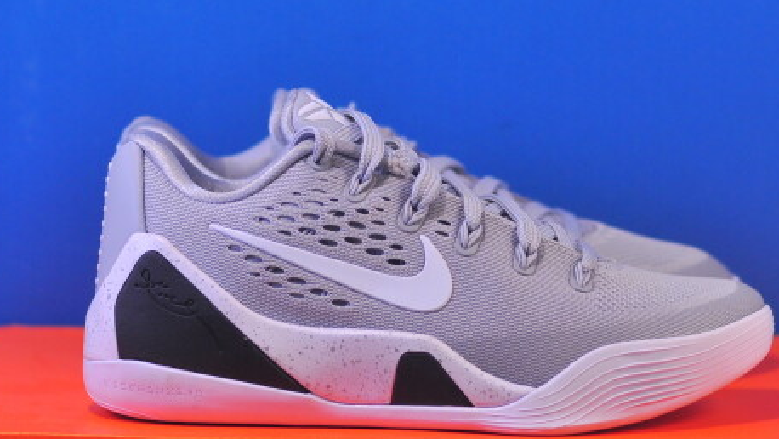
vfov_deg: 8.8
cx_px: 410
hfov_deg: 15.7
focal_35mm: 137
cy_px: 67
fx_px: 2831
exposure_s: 1/320
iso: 250
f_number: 2.5
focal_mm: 50
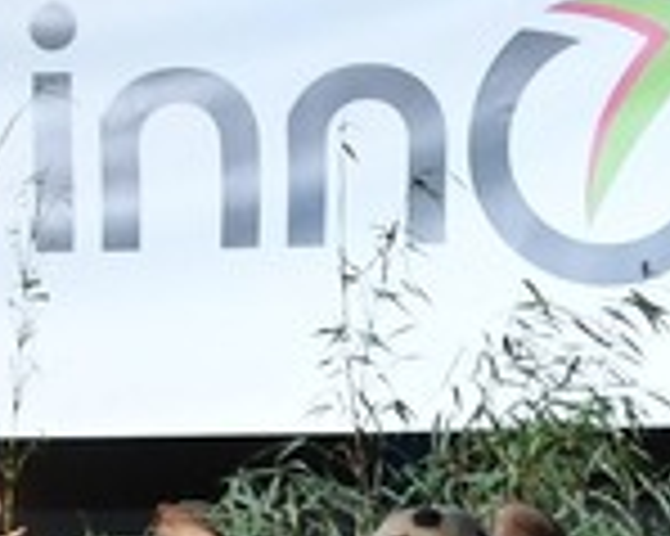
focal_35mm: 362
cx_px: 976
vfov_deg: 4.2
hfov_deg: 5.3
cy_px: 1212
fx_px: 7174
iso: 800
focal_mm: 32
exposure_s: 1/160
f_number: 4
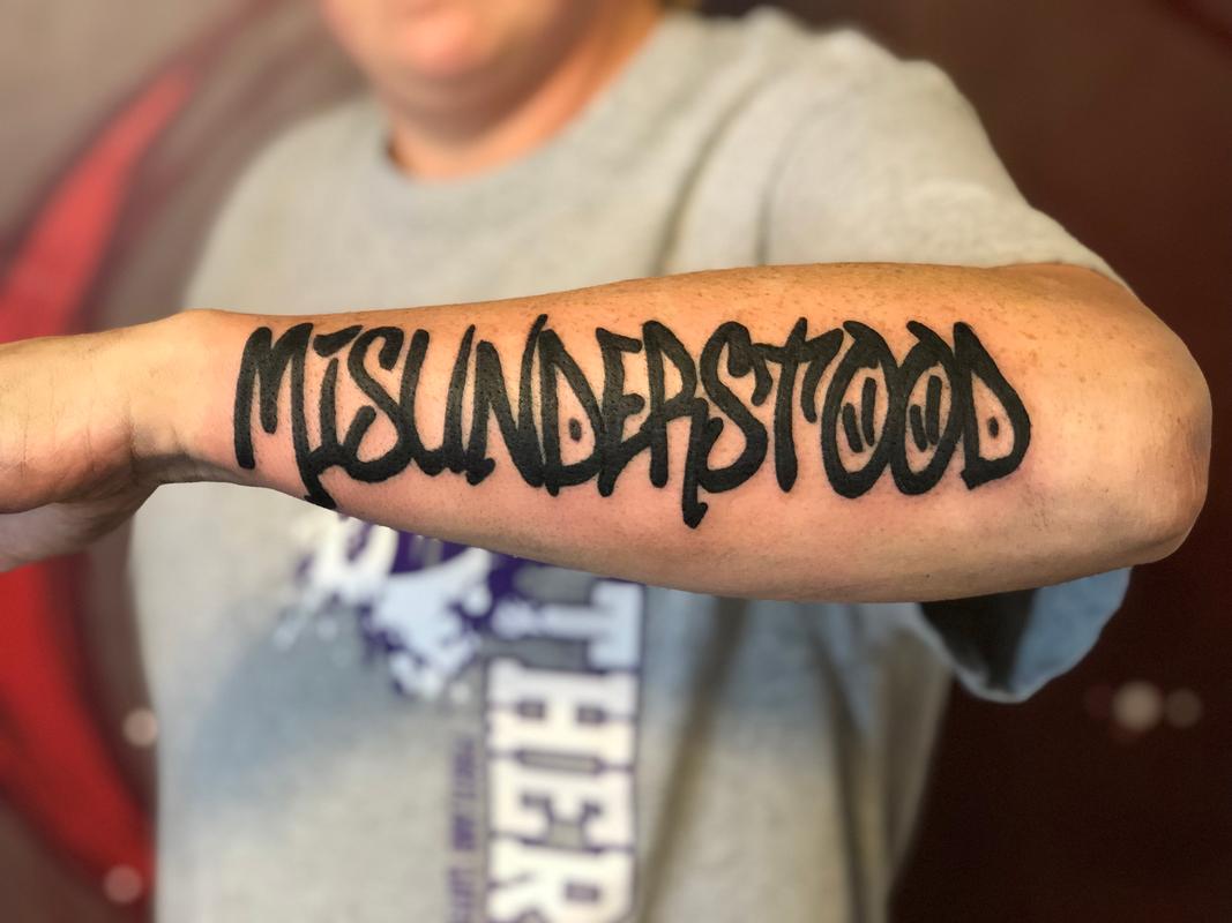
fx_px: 2028
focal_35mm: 57
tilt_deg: -13.8
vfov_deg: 25.7
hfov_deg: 33.8
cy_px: 462
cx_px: 616
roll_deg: -0.7
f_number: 2.8
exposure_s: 1/30
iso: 250
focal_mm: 6.6
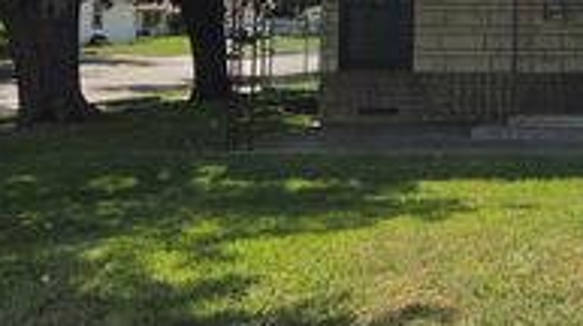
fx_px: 1004
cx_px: 646
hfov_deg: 29.2
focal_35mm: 65
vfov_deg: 17.7
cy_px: -44
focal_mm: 5.4
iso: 64
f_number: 1.8
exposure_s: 1/7891
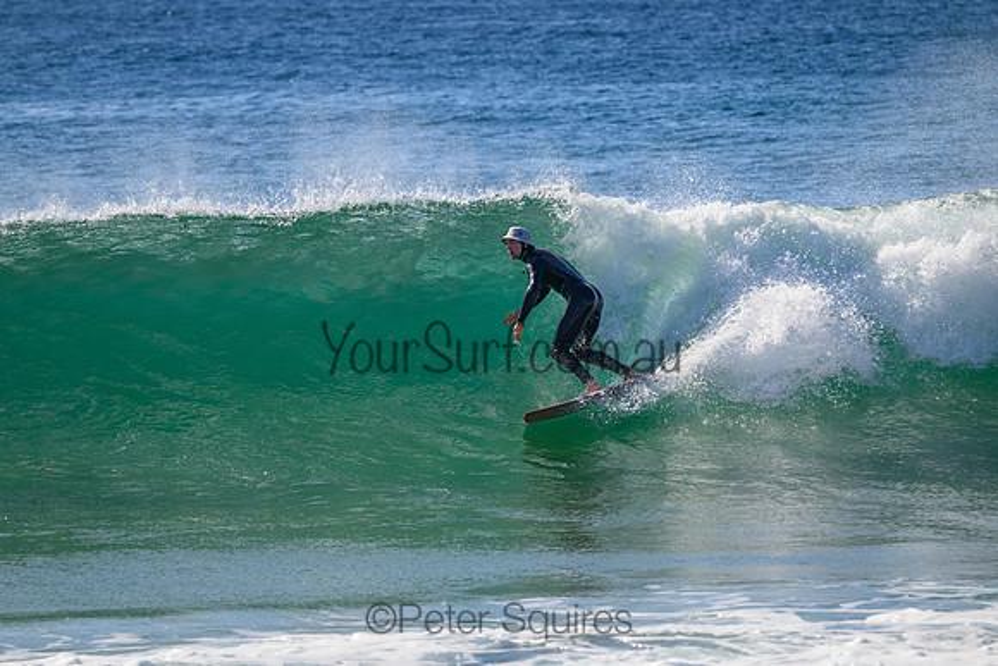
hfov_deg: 4.1
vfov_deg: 2.8
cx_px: 499
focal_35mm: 500
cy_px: 333
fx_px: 13864
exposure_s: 1/1600
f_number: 11
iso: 1100
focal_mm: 500
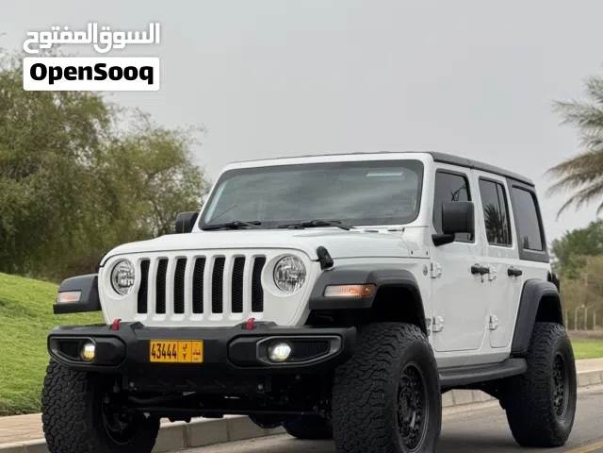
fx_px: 836
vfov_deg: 30.3
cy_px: 226
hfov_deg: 39.7
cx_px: 302
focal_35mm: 48
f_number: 1.78
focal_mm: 6.76
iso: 64
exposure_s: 1/2110
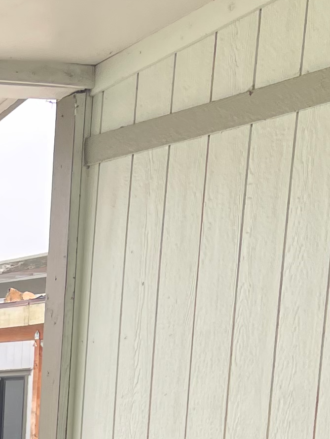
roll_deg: -0.7
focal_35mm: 113
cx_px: -201
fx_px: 1436
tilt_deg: -11.5
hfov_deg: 12.3
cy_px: 741
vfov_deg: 15.4
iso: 32
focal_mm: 5.1
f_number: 1.6
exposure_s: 1/478
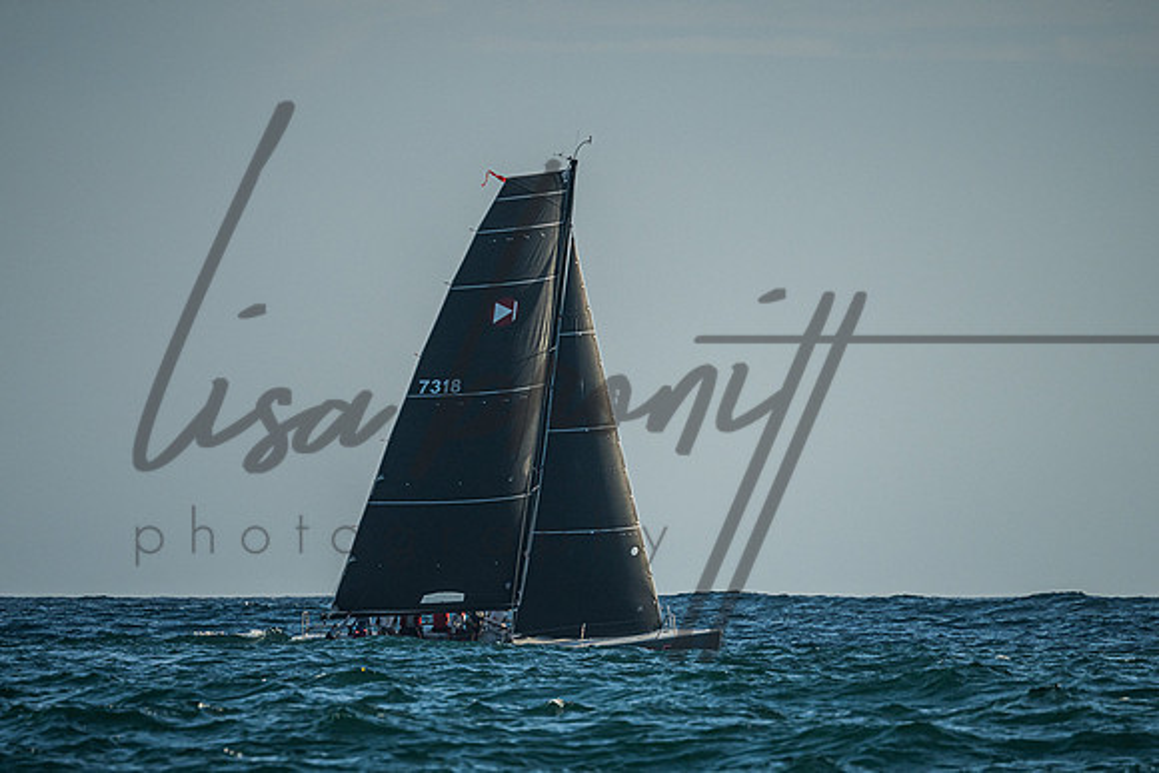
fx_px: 17716
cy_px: 508
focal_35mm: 550
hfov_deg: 3.7
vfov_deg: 2.5
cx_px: 568
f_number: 5.6
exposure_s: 1/5000
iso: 400
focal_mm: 400
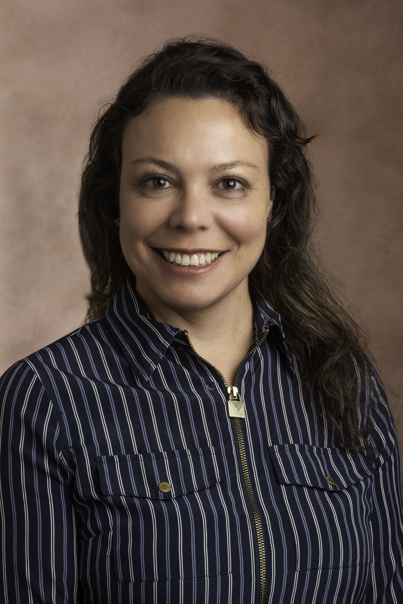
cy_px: 302
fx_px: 1678
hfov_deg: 13.7
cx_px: 202
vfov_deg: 20.4
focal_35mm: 100
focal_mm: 100
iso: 250
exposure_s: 1/125
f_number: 16
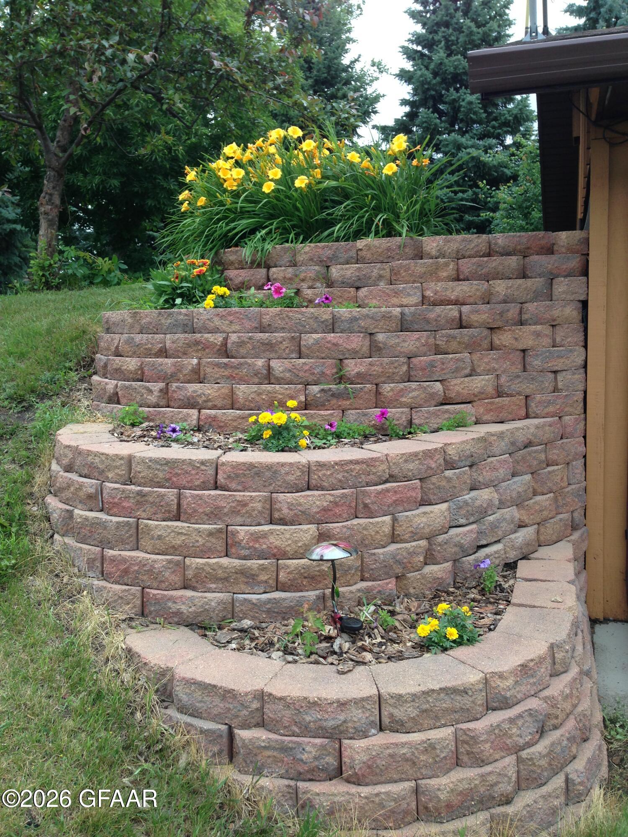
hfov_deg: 42.9
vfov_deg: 55.4
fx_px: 798
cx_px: 314
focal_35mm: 33
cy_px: 418
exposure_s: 1/294
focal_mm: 4.12
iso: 50
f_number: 2.4
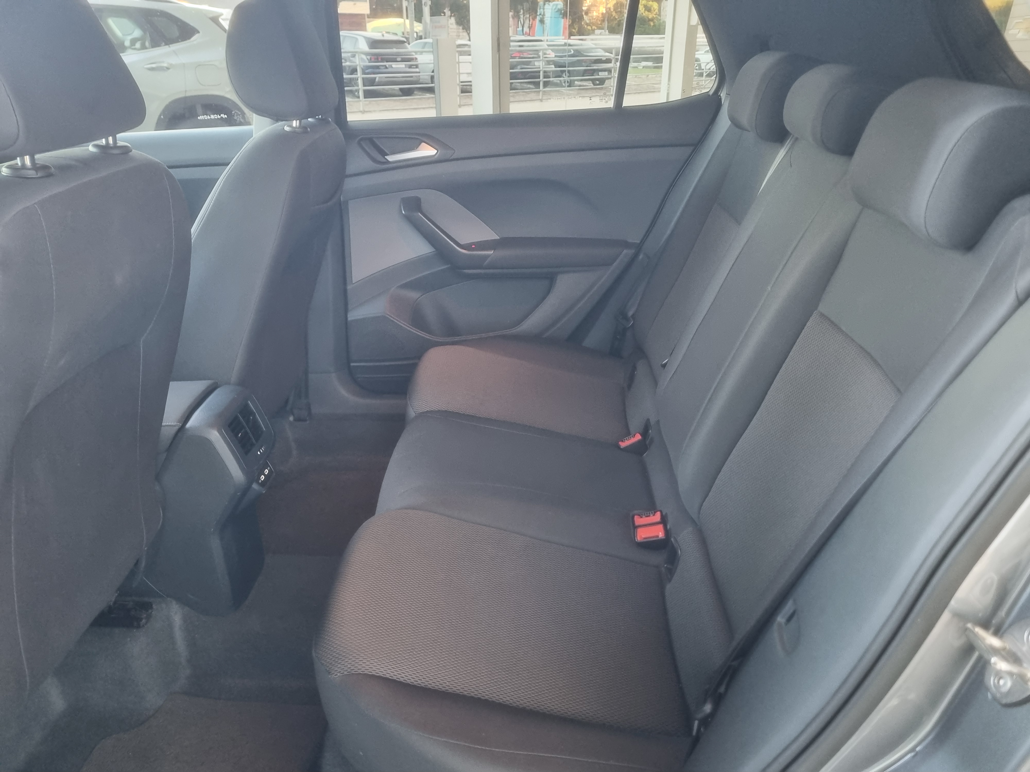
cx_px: 515
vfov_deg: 53.1
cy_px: 386
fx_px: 774
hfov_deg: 67.3
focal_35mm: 26
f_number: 1.8
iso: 640
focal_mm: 5.4
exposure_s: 1/24
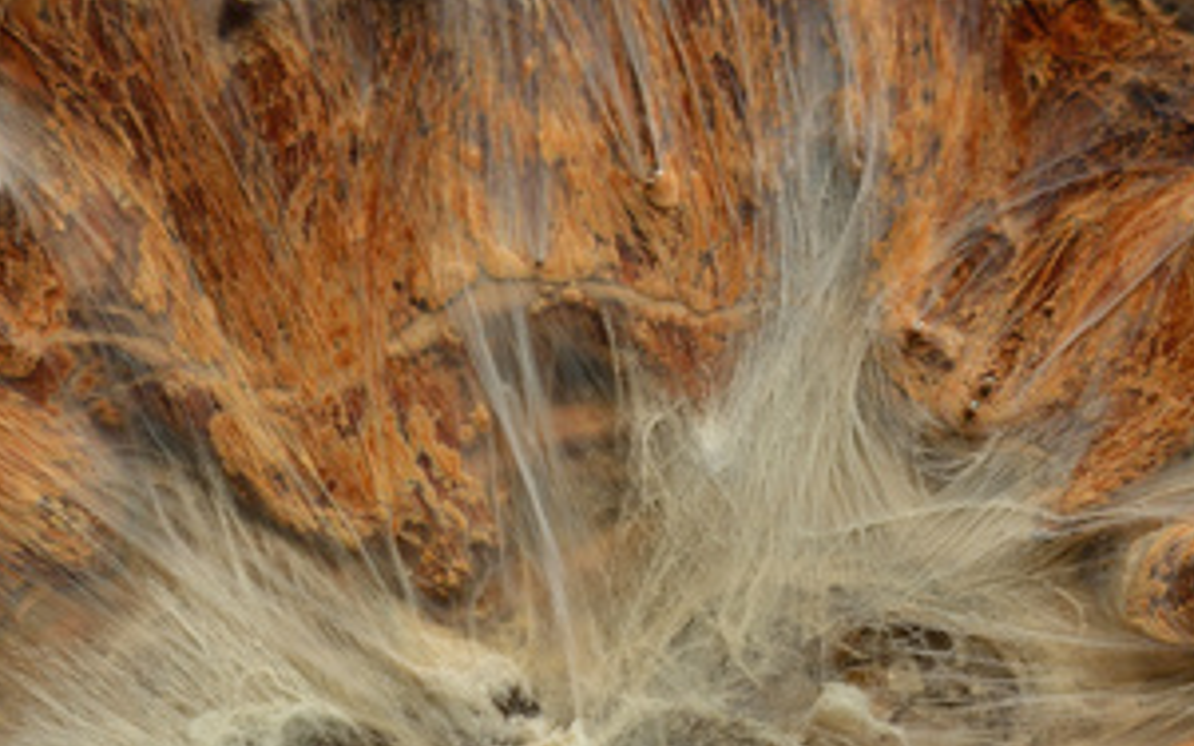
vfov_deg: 2.3
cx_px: 290
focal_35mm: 568
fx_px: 18479
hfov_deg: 3.7
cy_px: 411
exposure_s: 1/1250
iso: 320
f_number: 8
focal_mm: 200
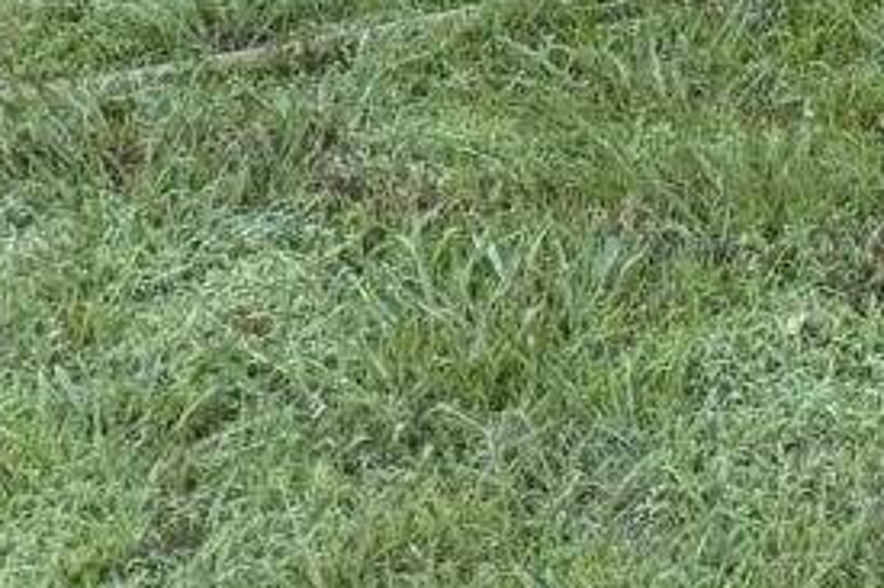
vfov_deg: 12.9
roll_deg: -0.7
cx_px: 1614
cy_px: -575
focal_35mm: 93
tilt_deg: +0.7
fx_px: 2282
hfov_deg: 17.5
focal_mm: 6.76
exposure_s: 1/110
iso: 200
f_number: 1.78
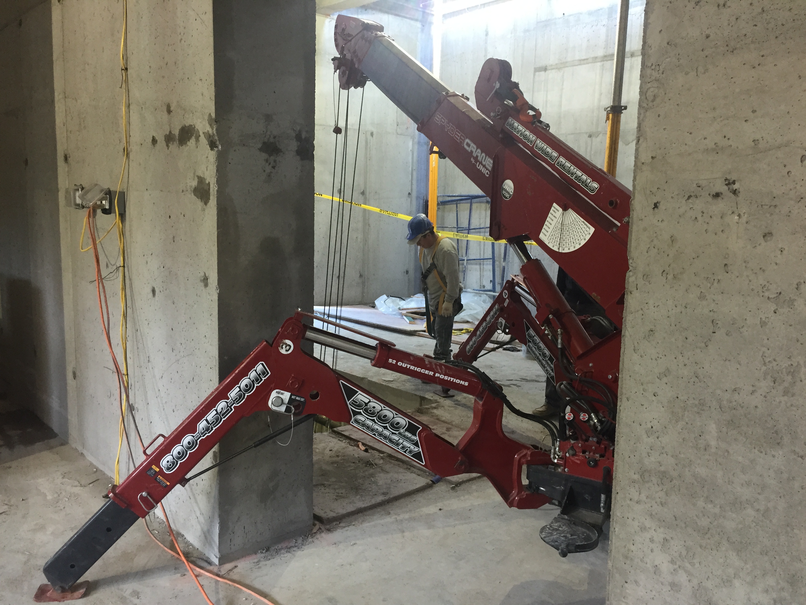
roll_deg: -1.0
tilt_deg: -8.3
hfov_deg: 61.7
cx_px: 403
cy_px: 302
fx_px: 675
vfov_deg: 48.2
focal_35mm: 29
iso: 125
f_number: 2.2
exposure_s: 1/30
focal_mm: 4.15
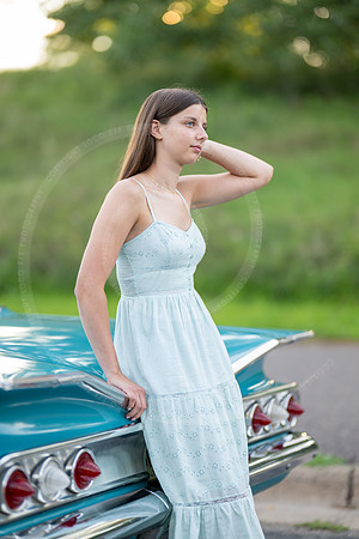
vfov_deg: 23.9
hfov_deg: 16.1
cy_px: 270
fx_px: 1271
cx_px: 180
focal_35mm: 85
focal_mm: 85
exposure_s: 1/800
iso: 160
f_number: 1.2
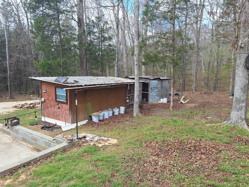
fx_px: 165
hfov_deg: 73.9
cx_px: 124
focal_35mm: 23
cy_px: 94
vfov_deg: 58.9
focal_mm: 5.54
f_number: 1.8
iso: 40
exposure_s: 1/1205
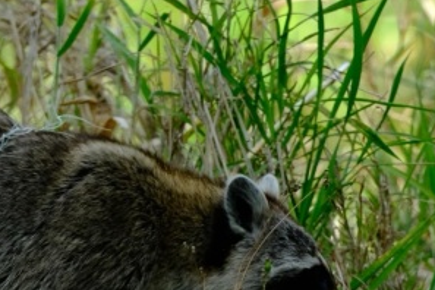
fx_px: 23633
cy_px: 264
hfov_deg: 1.1
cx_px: 54
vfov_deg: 0.7
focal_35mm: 1956
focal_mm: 484.5
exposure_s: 1/750
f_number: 7.1
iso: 1000
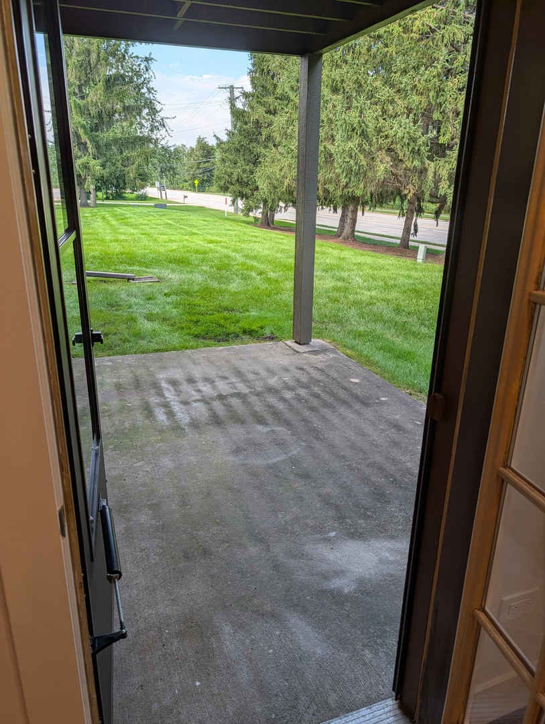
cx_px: 272
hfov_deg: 56.9
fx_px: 503
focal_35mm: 24
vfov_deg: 71.5
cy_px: 362
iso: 24
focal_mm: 6.9
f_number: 1.68
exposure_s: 1/422
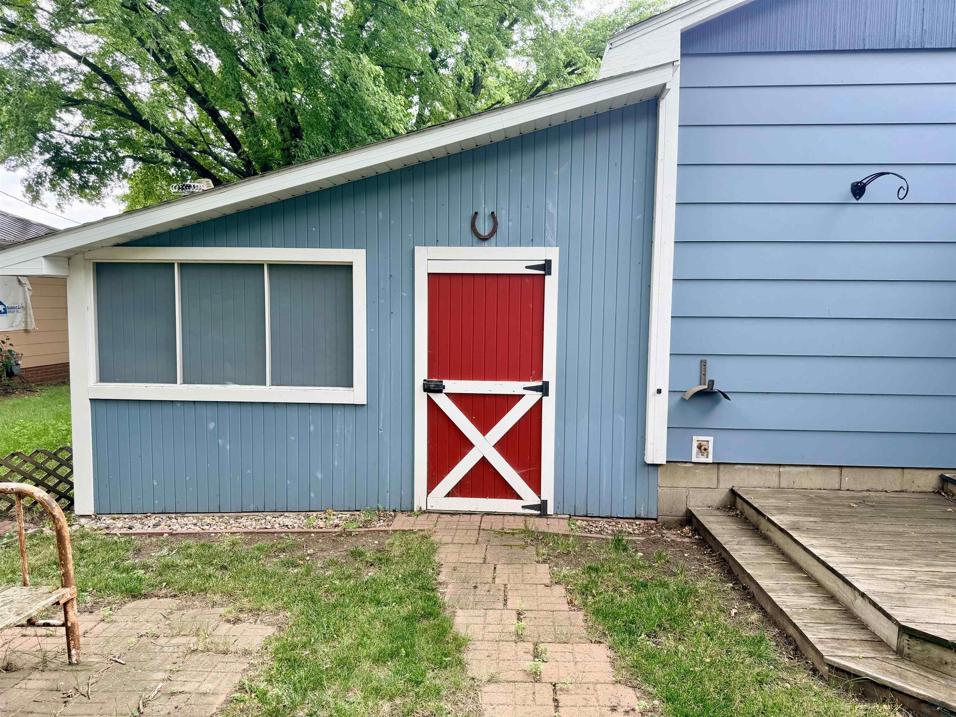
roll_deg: -0.5
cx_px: 478
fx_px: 663
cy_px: 358
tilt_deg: -4.6
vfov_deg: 56.8
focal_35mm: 24
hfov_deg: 71.6
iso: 100
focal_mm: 6.76
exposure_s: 1/547
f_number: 1.78
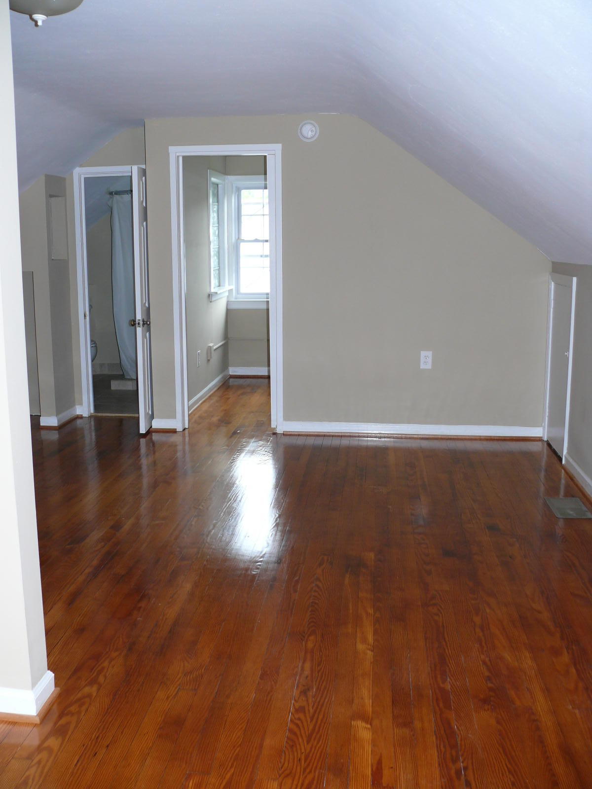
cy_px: 394
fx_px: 798
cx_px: 296
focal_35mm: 35
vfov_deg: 52.6
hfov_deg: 40.7
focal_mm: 7.4
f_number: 2.8
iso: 125
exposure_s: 1/30
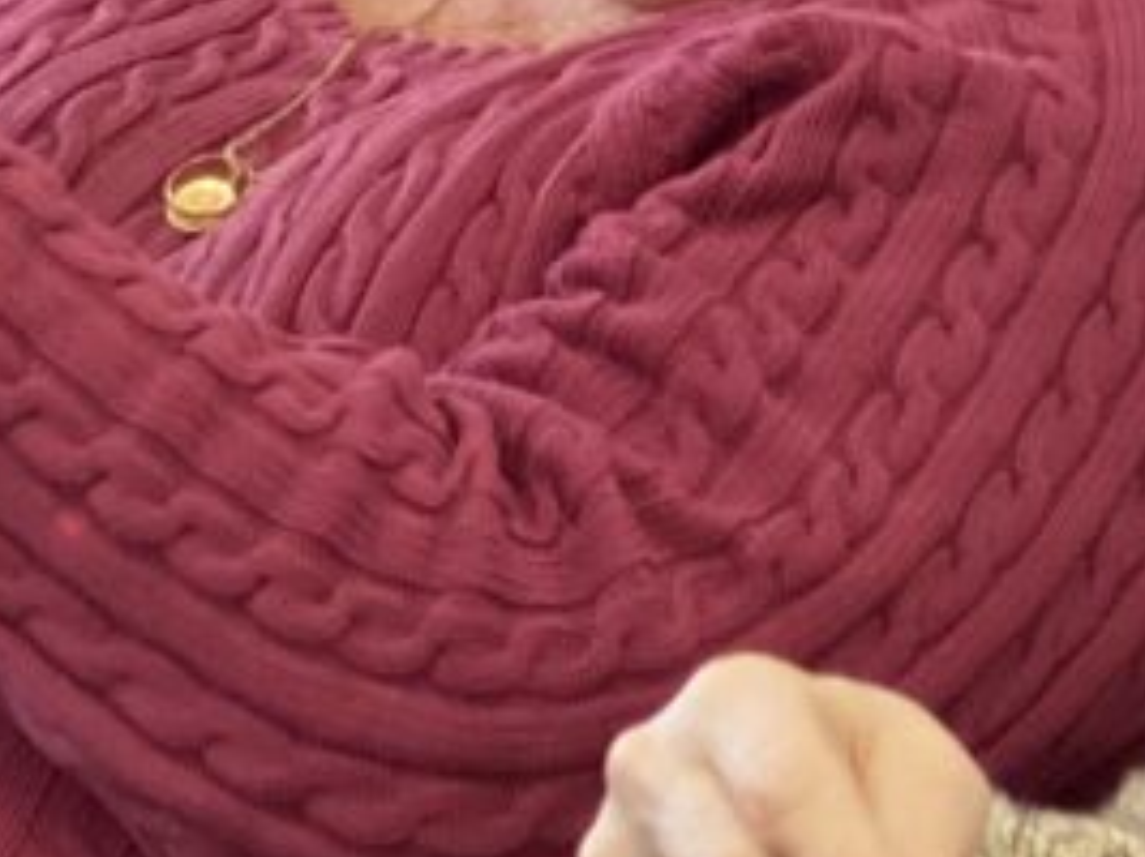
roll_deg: -1.2
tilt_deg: -14.9
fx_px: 10315
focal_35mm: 312
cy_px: 159
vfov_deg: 4.8
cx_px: 425
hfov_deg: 6.4
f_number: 2
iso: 125
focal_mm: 6
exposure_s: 1/60
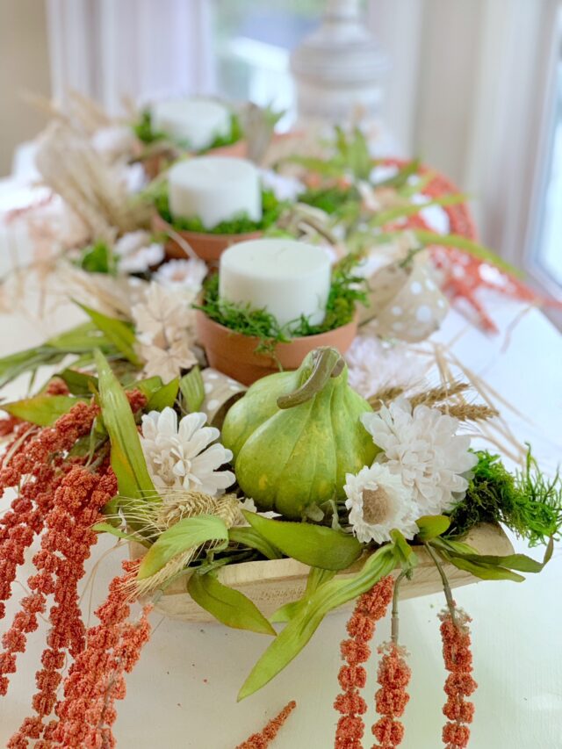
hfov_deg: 28.0
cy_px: 374
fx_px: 1125
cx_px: 281
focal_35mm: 52
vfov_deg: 36.8
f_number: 2.4
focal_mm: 6
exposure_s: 1/60
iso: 200
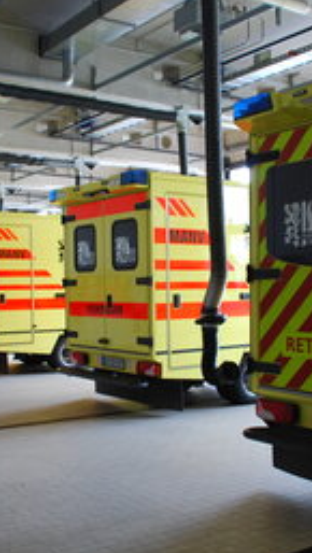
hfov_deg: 24.5
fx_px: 719
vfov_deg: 42.1
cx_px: 166
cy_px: 285
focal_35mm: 49
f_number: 3.8
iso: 360
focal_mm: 20
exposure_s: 1/30
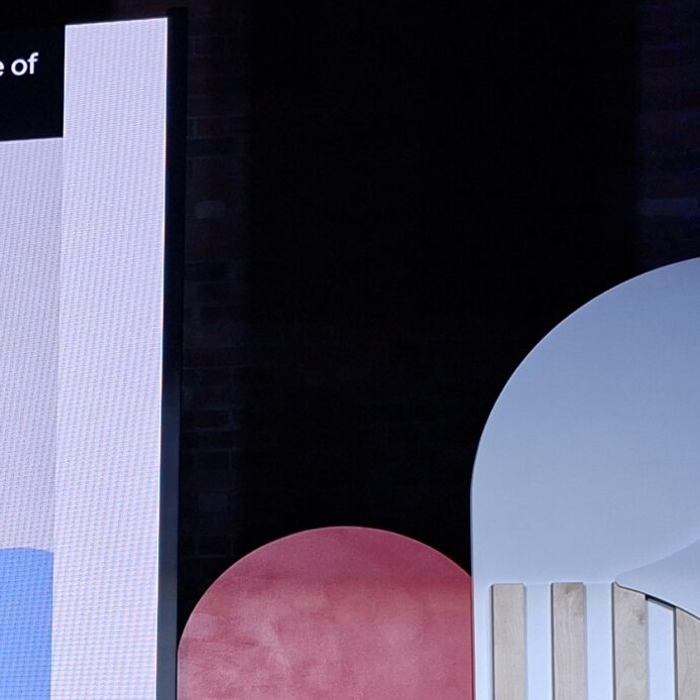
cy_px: 898
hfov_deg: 18.5
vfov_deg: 21.0
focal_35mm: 75
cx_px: -522
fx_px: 1716
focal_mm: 5.54
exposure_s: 1/100
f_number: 1.8
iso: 80
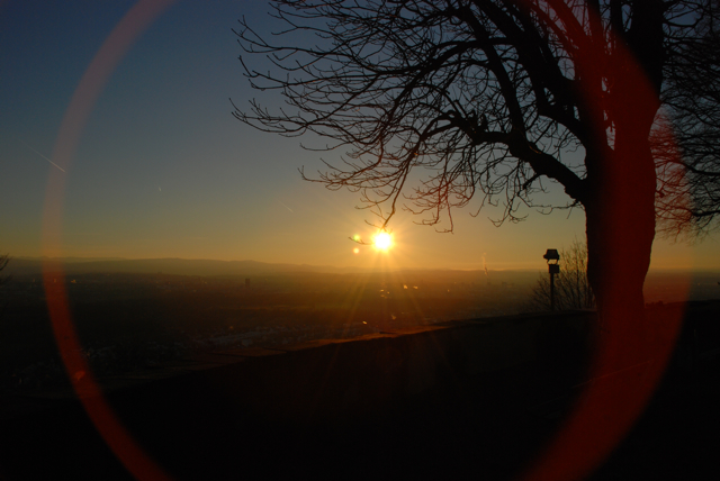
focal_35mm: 27
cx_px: 360
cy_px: 240
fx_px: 540
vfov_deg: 48.0
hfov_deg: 67.3
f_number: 13
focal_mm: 18
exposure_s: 1/640
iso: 200
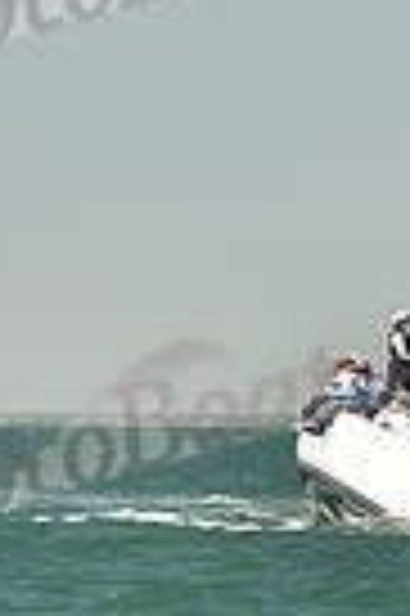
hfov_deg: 2.2
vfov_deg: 3.4
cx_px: 701
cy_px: 139
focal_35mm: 616
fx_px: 10549
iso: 250
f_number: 3.5
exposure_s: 1/800
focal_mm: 145
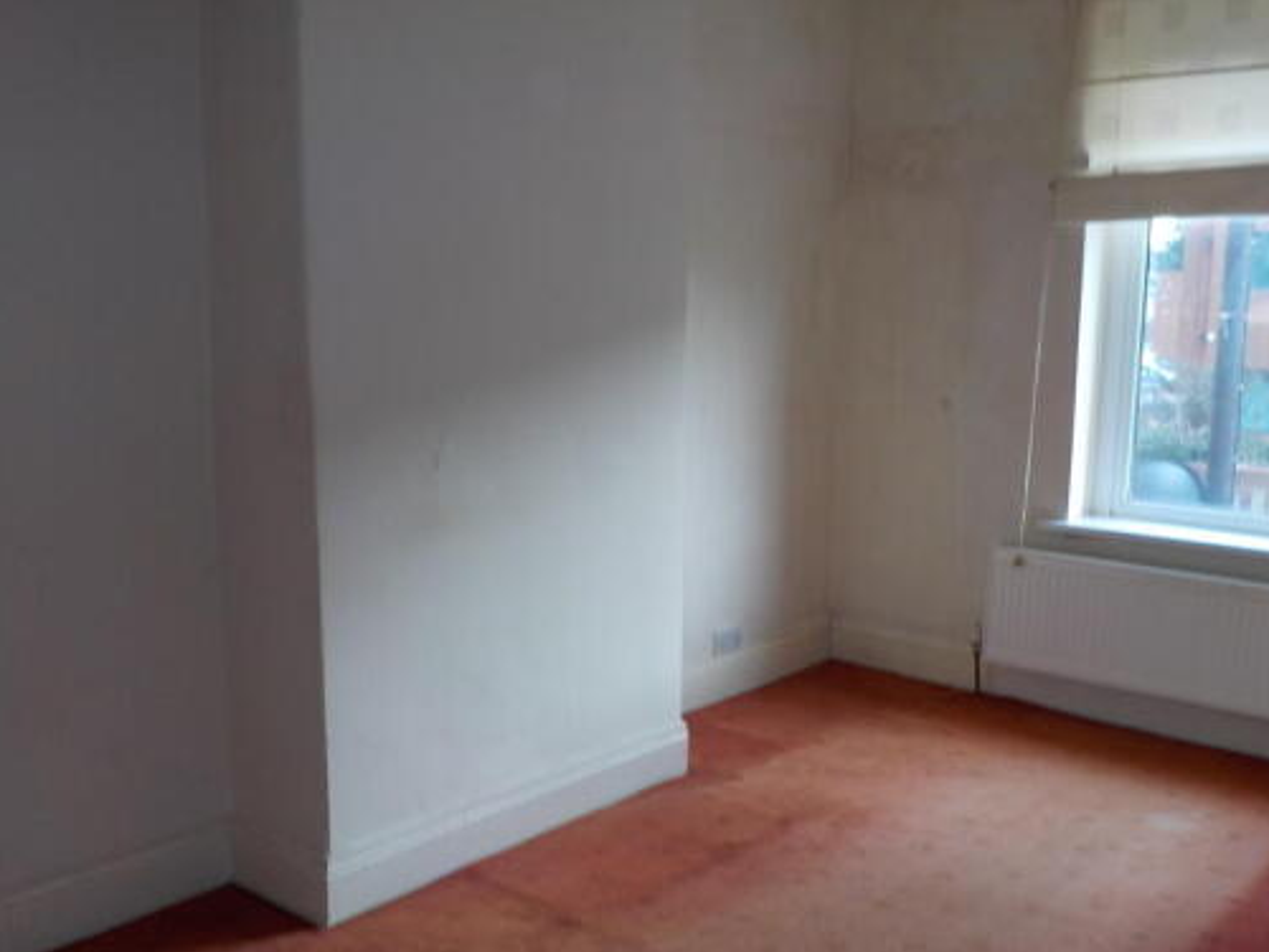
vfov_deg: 40.7
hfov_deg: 52.6
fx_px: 1283
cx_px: 692
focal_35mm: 35
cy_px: 491
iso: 125
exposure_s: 1/40
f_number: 3.3
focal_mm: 4.1
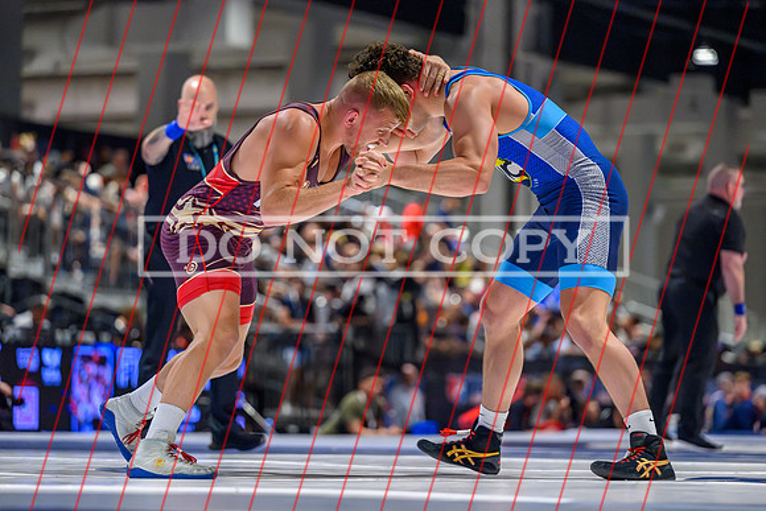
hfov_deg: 13.8
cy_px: 222
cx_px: 363
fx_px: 3154
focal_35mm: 148
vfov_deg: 9.3
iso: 11400
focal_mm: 130
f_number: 2.8
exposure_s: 1/800
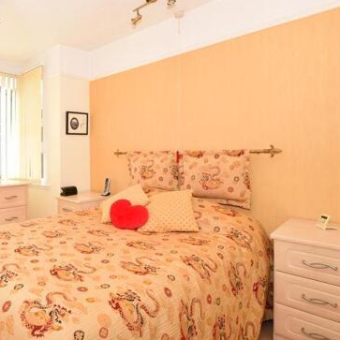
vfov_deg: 67.0
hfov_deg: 62.3
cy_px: 150
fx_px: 256
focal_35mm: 23
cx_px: 74
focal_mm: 10
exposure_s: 1/200
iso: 200
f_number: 7.1
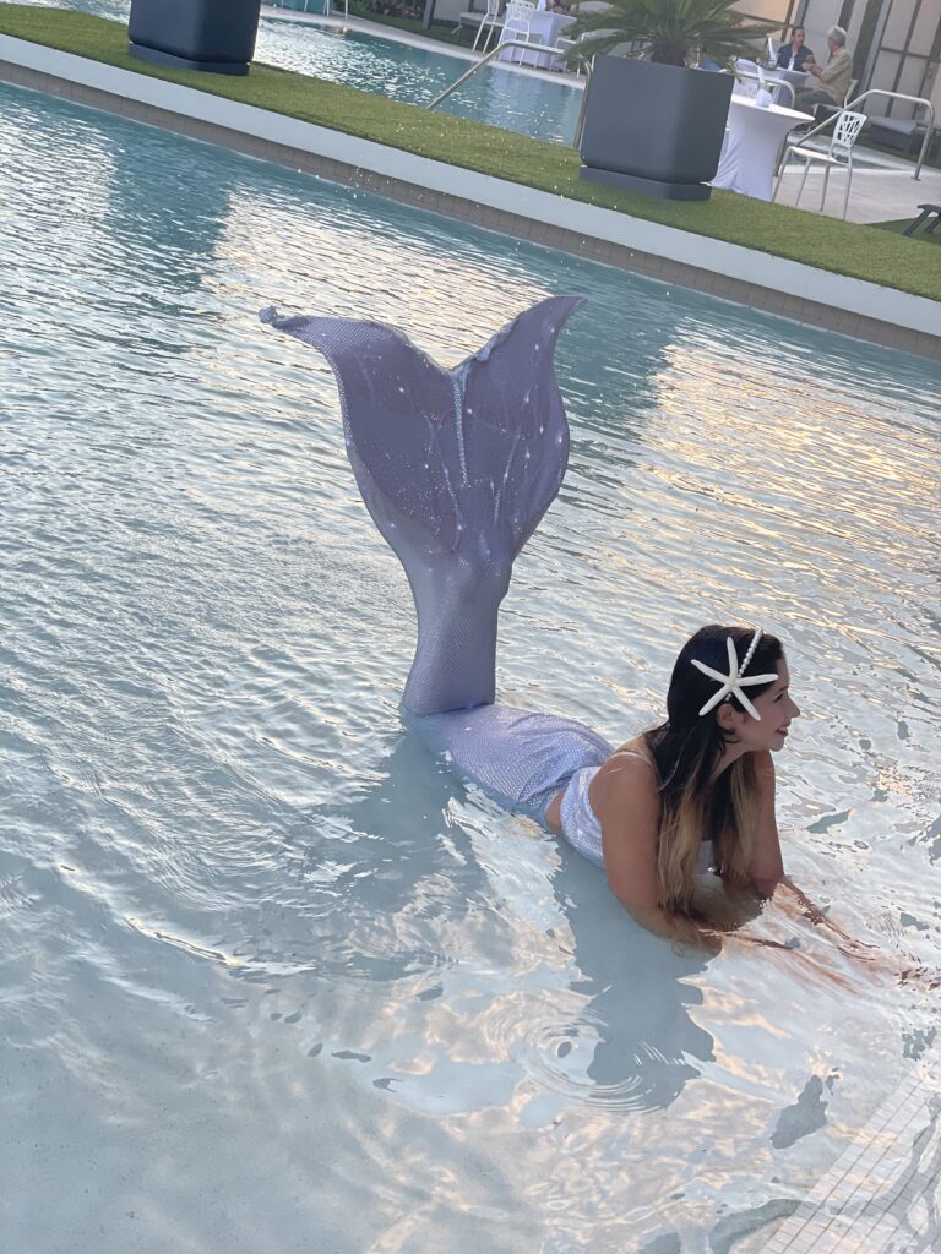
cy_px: 627
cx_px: 470
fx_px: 1885
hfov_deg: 28.0
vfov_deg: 36.8
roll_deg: -13.1
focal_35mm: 52
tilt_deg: -19.2
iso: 25
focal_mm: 6
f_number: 2
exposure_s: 1/120
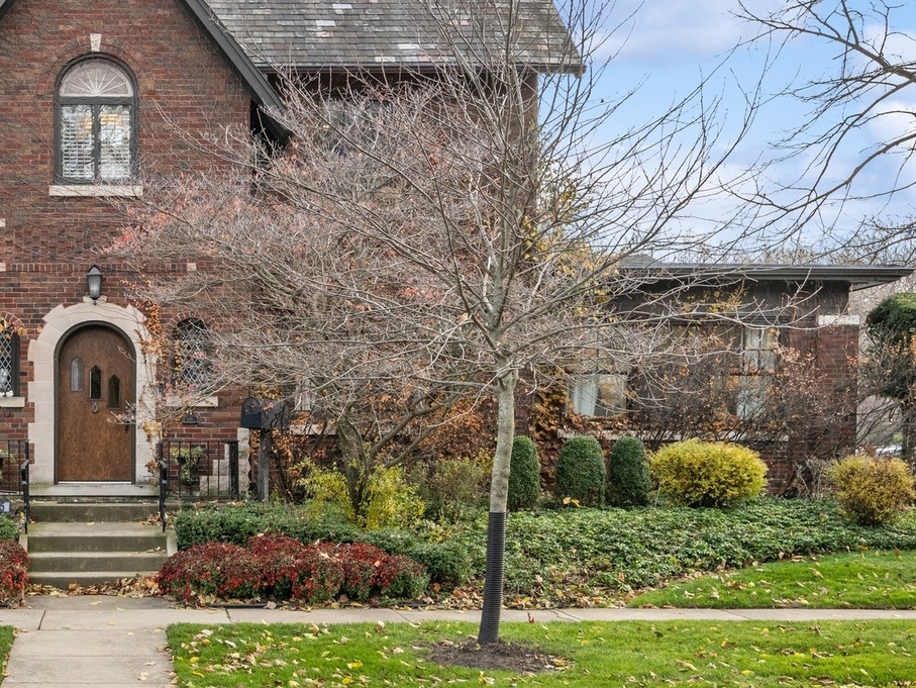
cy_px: 305
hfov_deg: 33.2
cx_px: 100
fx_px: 1456
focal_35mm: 55
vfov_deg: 26.6
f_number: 9.5
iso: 200
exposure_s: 1/60
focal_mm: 21.5
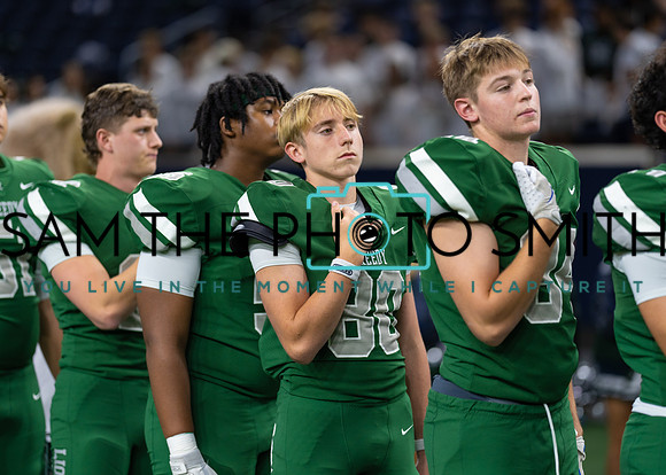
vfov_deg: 10.2
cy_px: 238
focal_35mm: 141
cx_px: 333
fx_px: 2675
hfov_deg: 14.2
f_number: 1.8
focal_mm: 135
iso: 500
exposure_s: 1/400
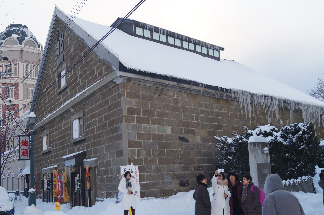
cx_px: 162
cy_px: 108
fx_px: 405
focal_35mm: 45
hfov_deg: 43.6
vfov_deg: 29.8
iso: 100
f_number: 6.3
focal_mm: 30
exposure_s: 1/125
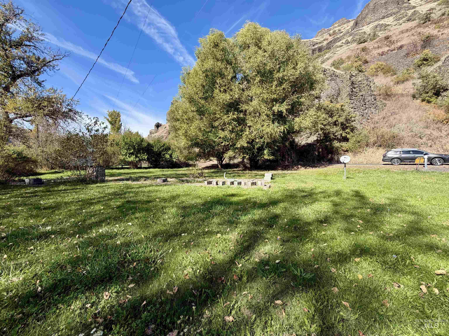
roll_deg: +0.7
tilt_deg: -2.0
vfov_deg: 85.7
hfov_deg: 102.1
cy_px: 168
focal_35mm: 14
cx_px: 224
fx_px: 182
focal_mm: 2.22
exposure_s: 1/619
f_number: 2.2
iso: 40
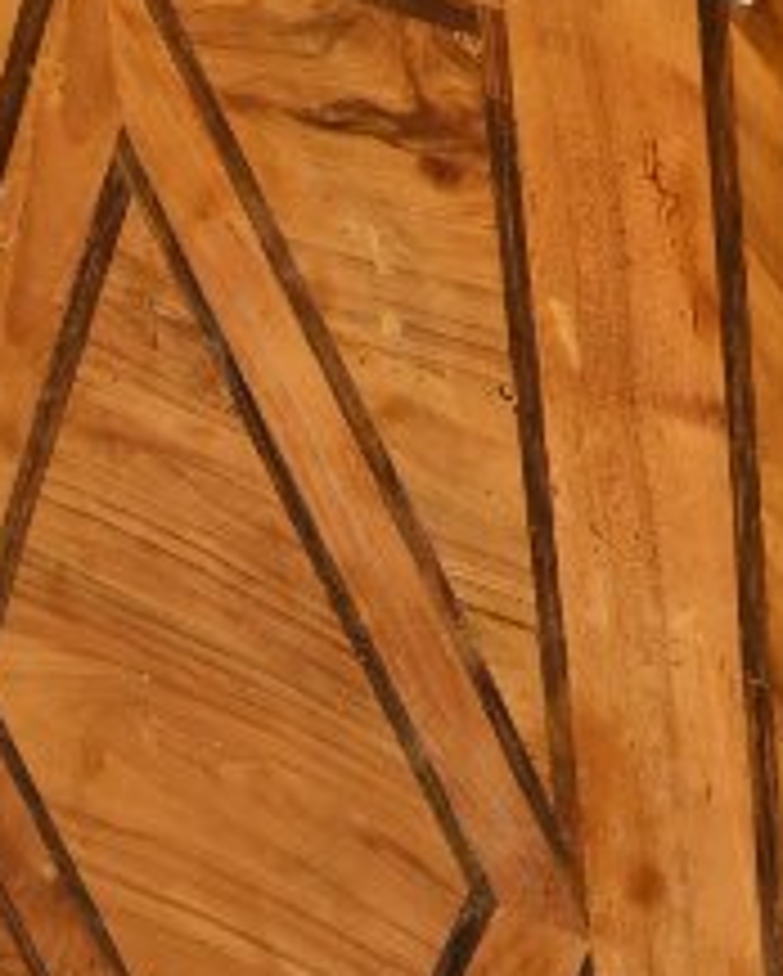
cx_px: 1202
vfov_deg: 10.9
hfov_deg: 8.6
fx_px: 5059
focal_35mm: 175
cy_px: 922
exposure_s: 1/250
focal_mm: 22.5
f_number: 4
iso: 250
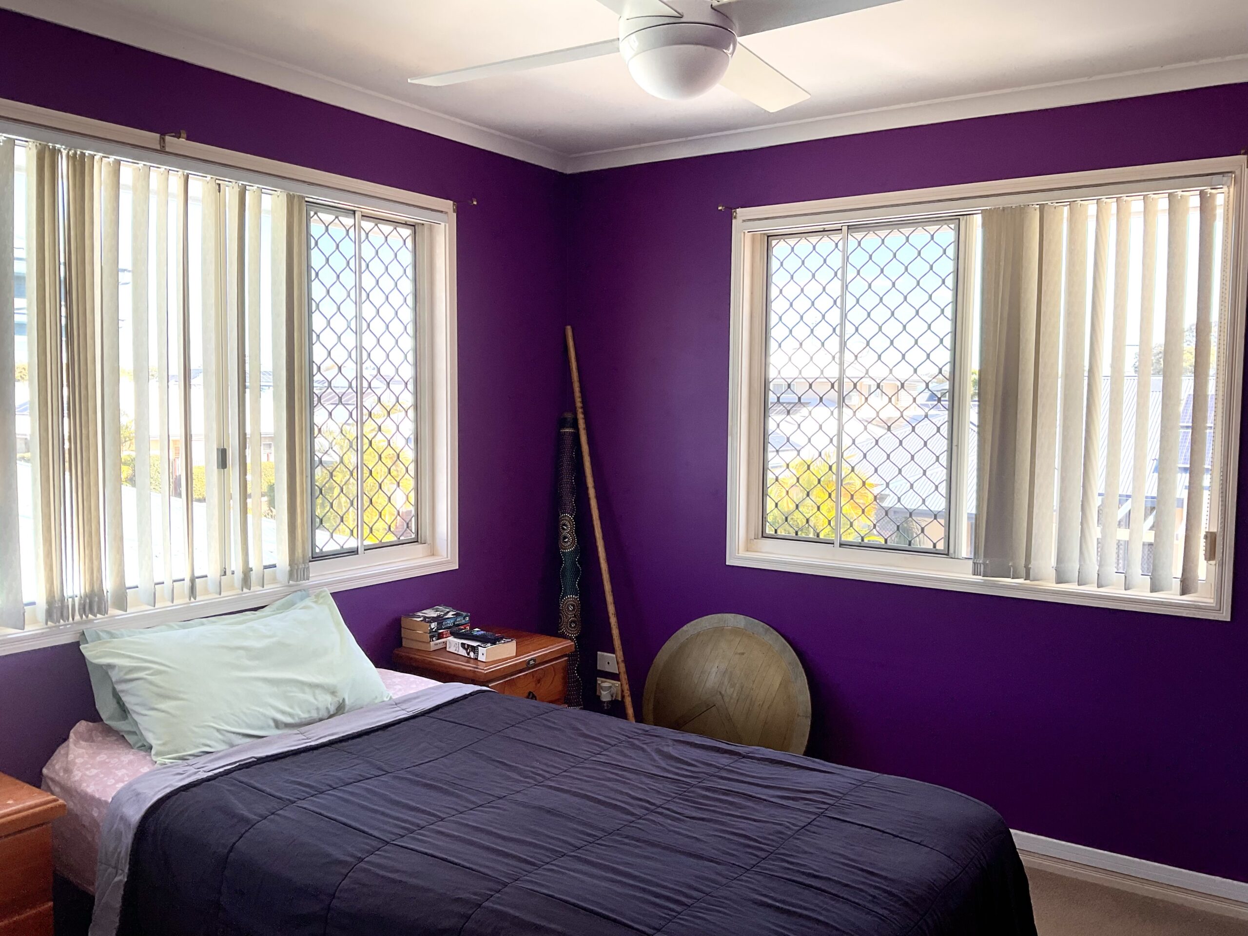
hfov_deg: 61.7
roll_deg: -1.4
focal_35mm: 29
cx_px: 624
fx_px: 1046
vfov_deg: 48.2
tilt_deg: -3.7
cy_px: 468
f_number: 1.8
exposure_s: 1/147
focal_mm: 3
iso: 16
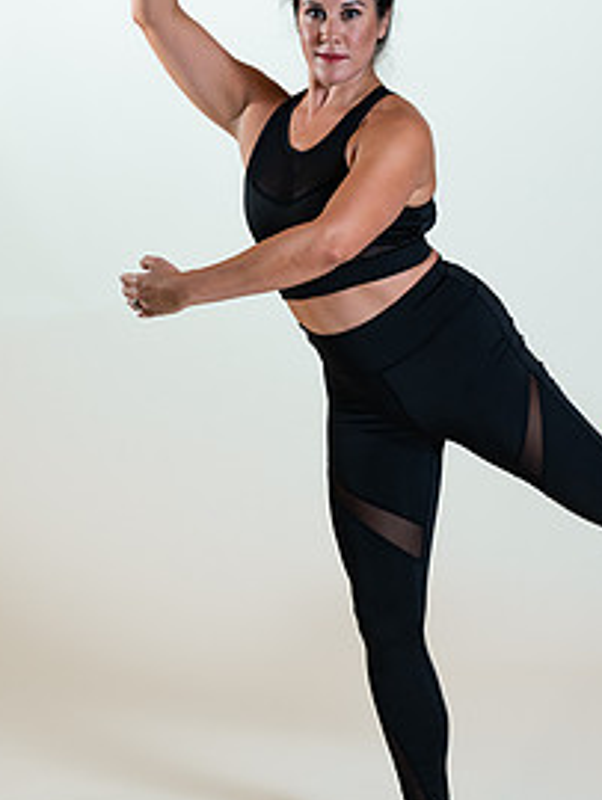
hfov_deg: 10.9
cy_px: 299
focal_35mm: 136
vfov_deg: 14.5
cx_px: 329
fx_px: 3149
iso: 320
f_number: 4
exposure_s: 1/125
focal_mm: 85
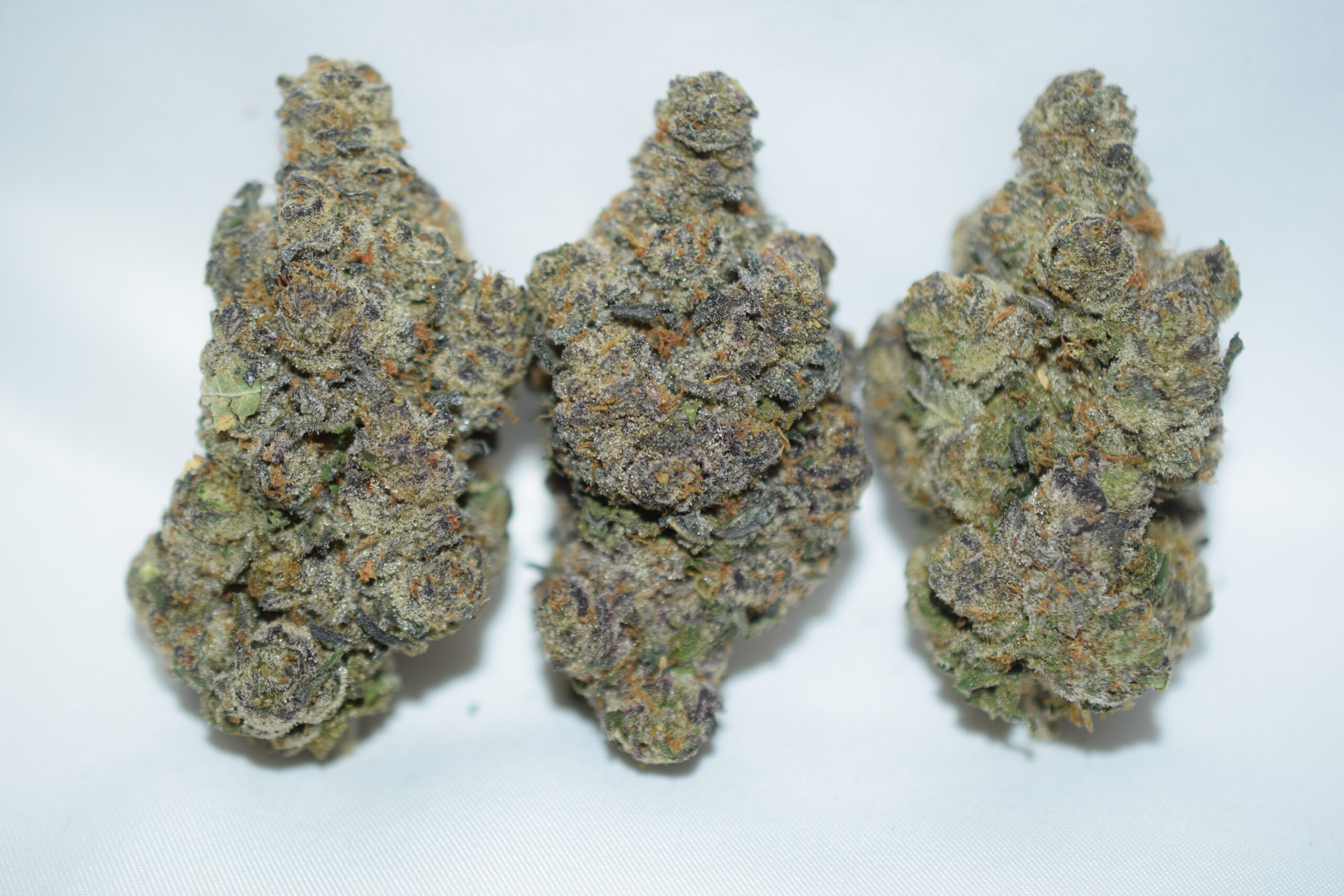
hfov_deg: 33.4
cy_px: 448
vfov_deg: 22.6
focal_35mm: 60
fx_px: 2240
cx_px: 672
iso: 100
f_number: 3.2
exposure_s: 1/60
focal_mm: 40
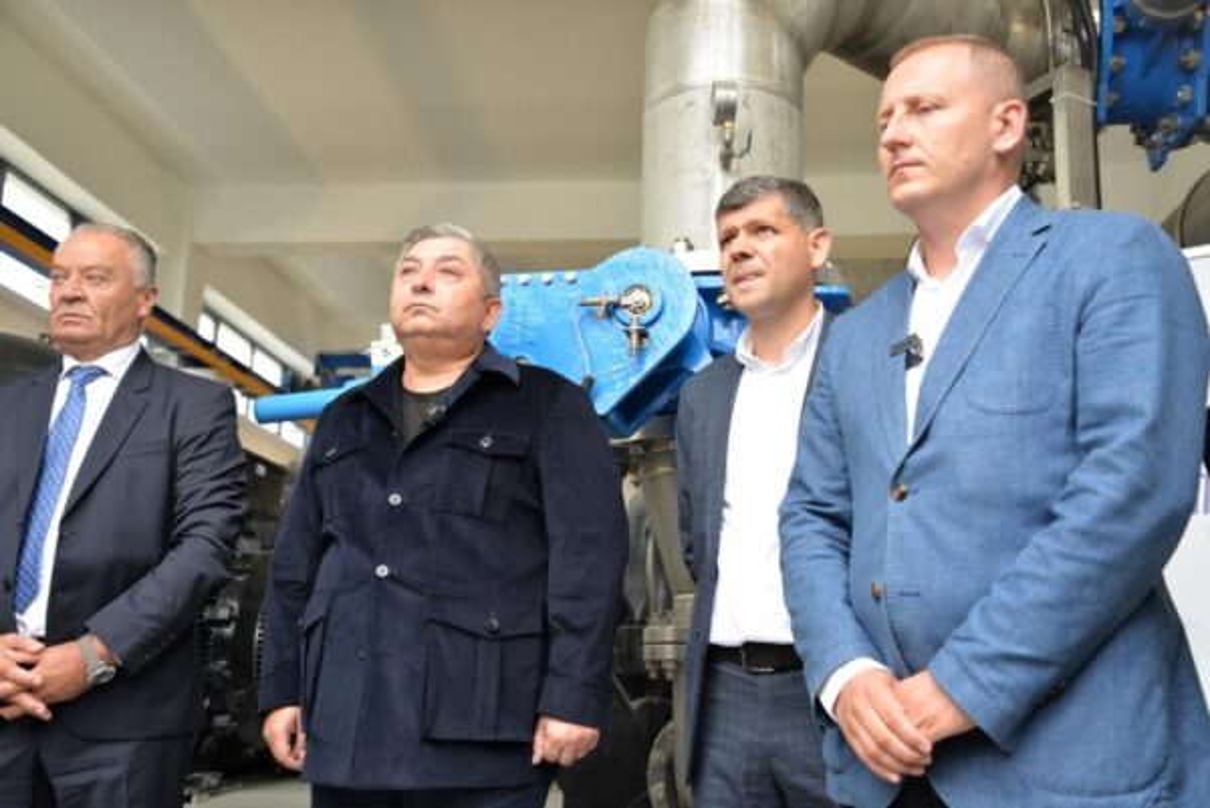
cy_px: 404
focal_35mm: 36
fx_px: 1211
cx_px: 605
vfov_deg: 36.9
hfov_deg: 53.1
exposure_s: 1/80
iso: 400
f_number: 4.5
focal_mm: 36
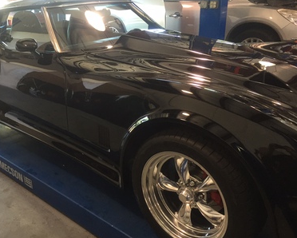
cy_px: 122
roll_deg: +2.0
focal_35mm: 38
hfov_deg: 47.2
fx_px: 334
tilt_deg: -21.9
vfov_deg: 39.2
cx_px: 101
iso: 50
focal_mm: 4.15
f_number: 2.2
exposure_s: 1/30
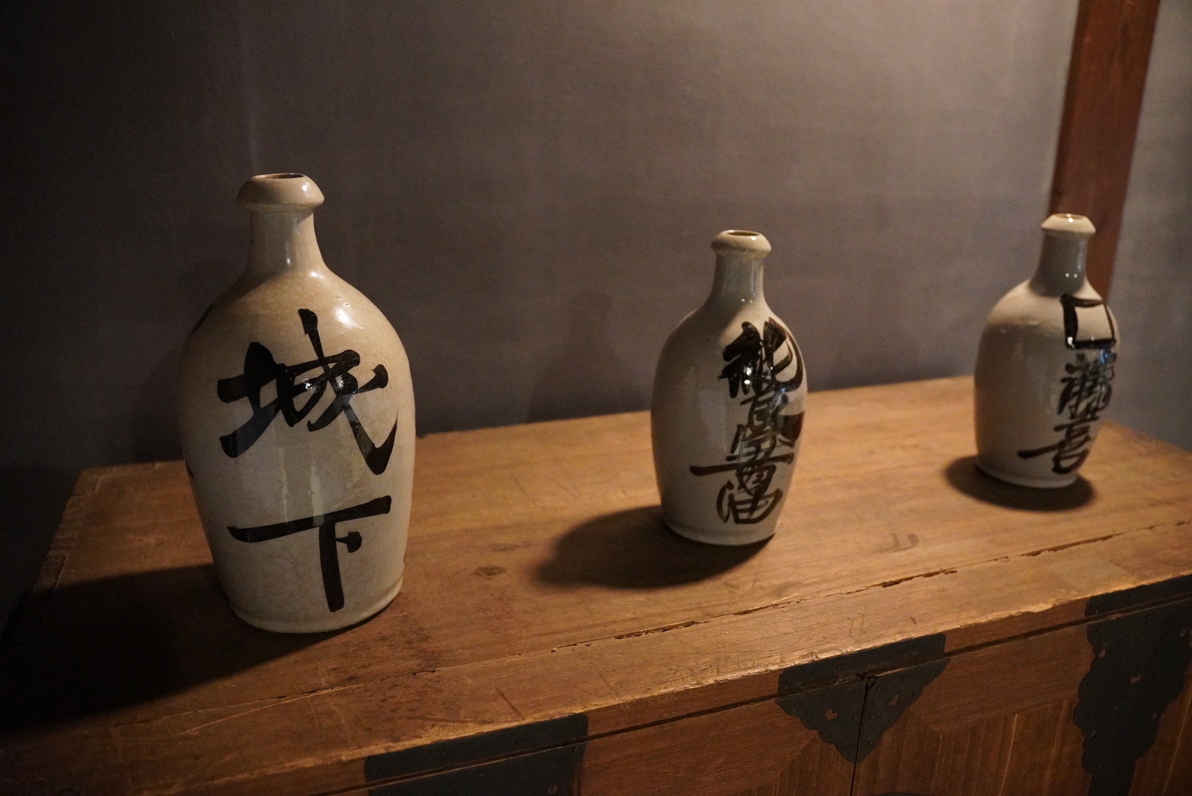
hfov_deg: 67.4
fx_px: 894
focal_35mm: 27
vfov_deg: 48.0
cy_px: 398
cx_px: 596
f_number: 2.8
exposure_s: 1/160
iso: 6400
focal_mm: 18
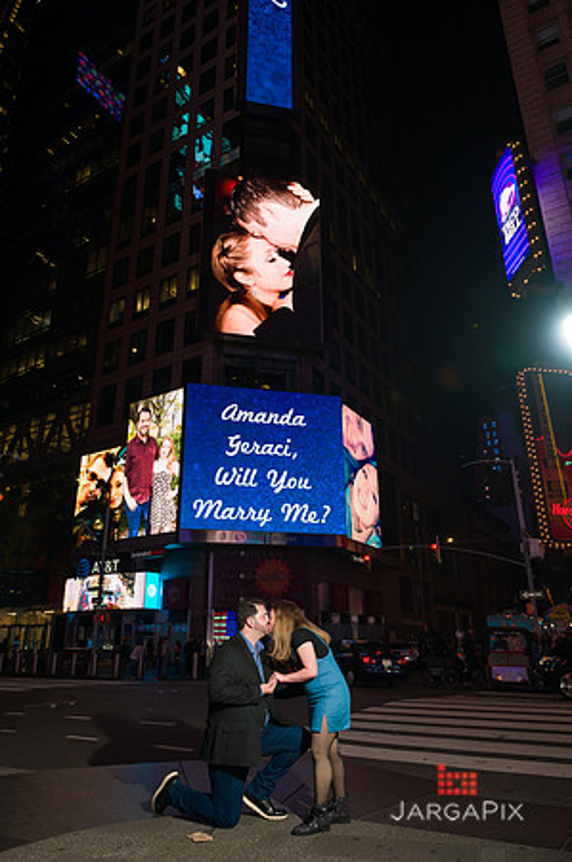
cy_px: 431
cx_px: 286
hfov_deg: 53.0
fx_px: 573
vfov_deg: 73.8
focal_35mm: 24
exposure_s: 1/200
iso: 500
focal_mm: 24
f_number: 5.6
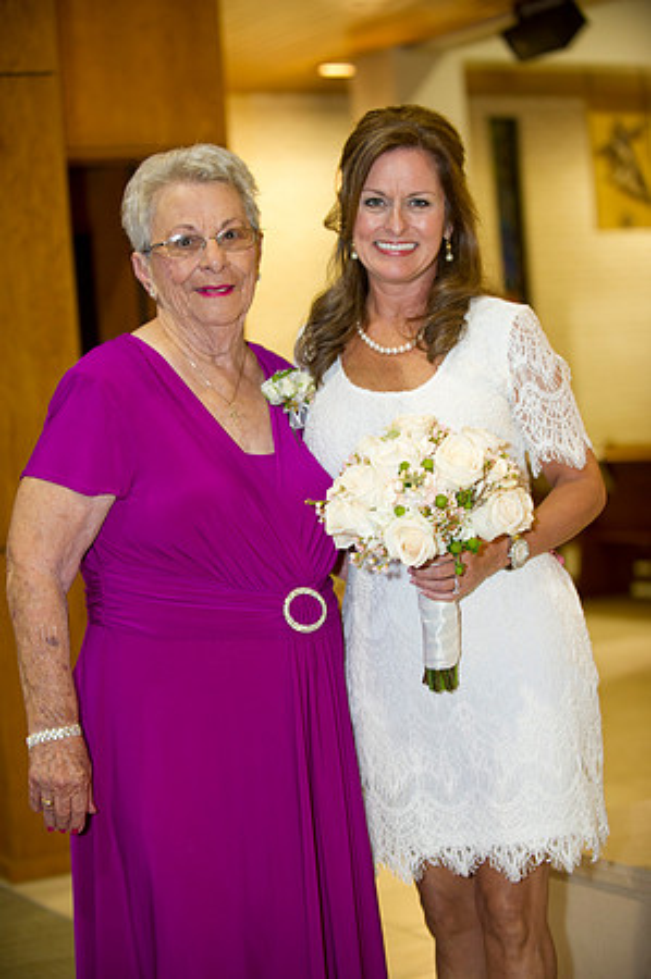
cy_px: 490
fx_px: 1903
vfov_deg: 28.9
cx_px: 326
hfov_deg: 19.4
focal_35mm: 70
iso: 1600
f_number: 2.8
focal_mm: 70
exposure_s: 1/80
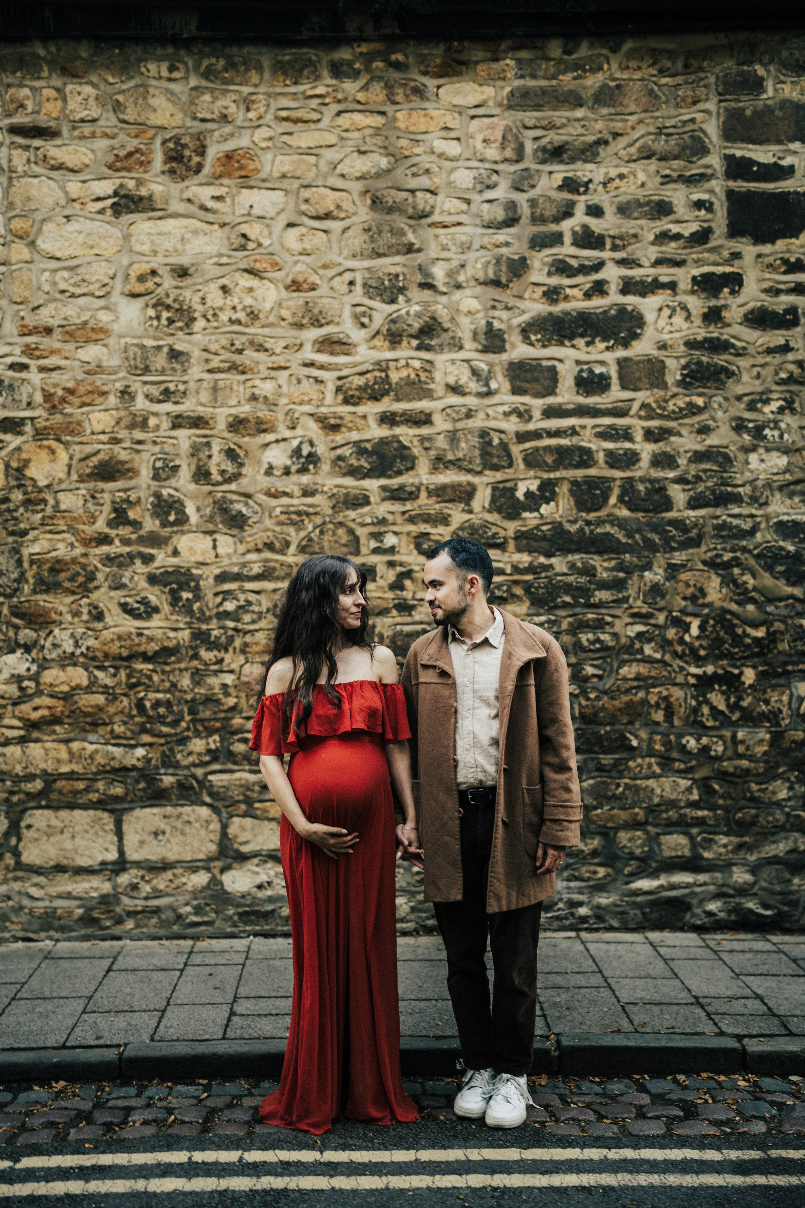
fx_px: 1174
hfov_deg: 37.9
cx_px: 402
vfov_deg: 54.4
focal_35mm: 35
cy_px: 604
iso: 100
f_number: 1.4
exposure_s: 1/125
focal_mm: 35
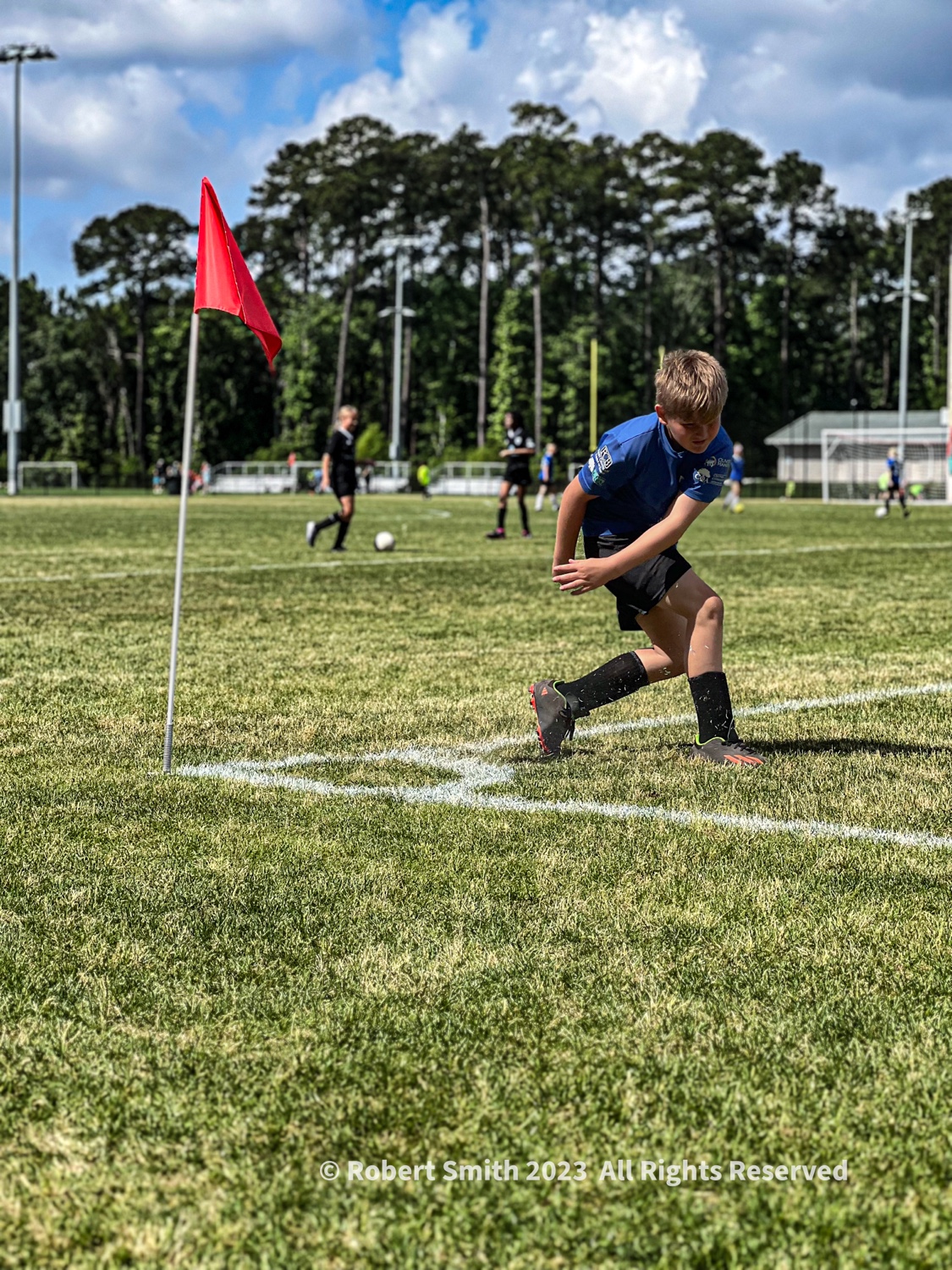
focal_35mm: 77
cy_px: 635
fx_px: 2824
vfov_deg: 25.3
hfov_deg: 19.1
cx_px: 476
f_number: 2.8
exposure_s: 1/640
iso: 32
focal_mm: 9
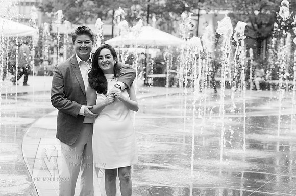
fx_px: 890
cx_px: 138
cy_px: 92
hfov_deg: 18.9
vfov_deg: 12.6
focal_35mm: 108
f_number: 5
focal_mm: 100
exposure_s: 1/500
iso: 800
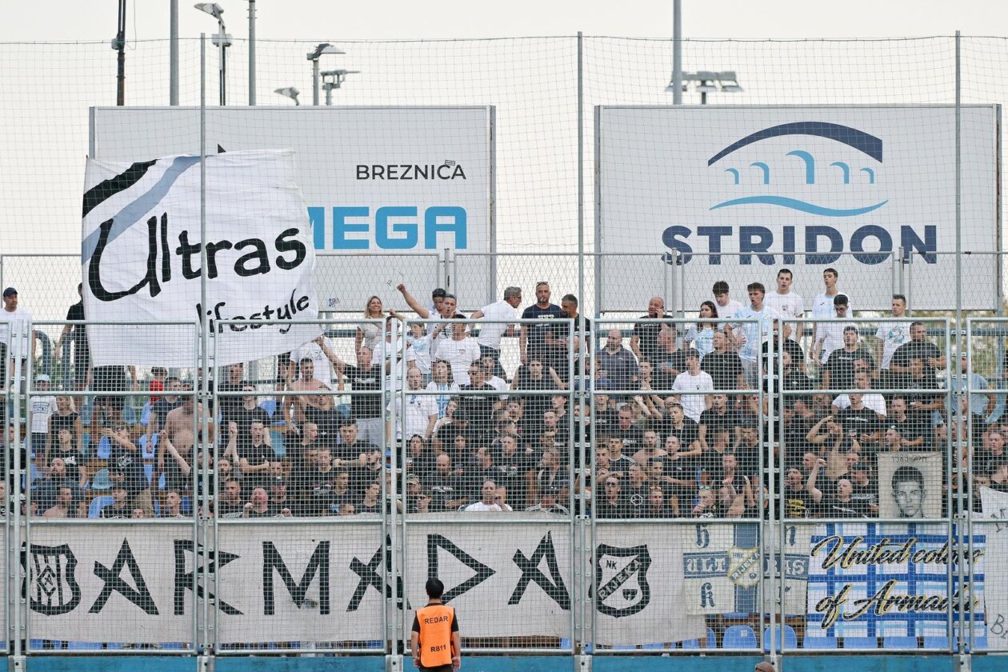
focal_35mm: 360
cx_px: 504
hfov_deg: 5.7
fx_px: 10079
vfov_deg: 3.8
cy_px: 336
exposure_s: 1/1250
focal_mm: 240
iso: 1250
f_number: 4
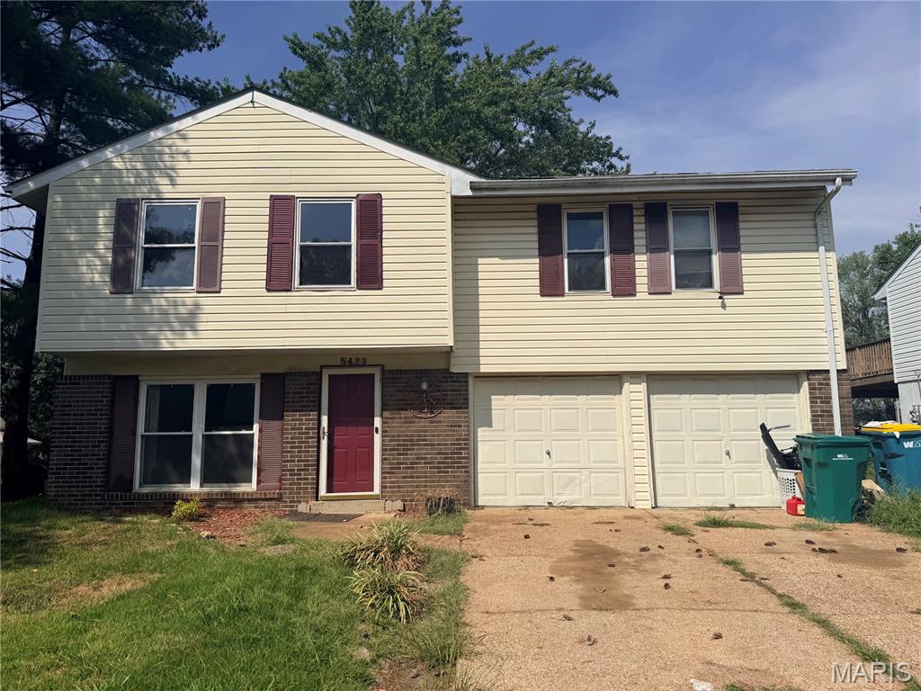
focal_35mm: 24
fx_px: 639
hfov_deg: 71.6
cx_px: 460
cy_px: 346
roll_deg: +0.8
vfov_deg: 56.8
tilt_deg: +9.0
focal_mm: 6.76
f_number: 1.78
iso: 80
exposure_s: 1/11905
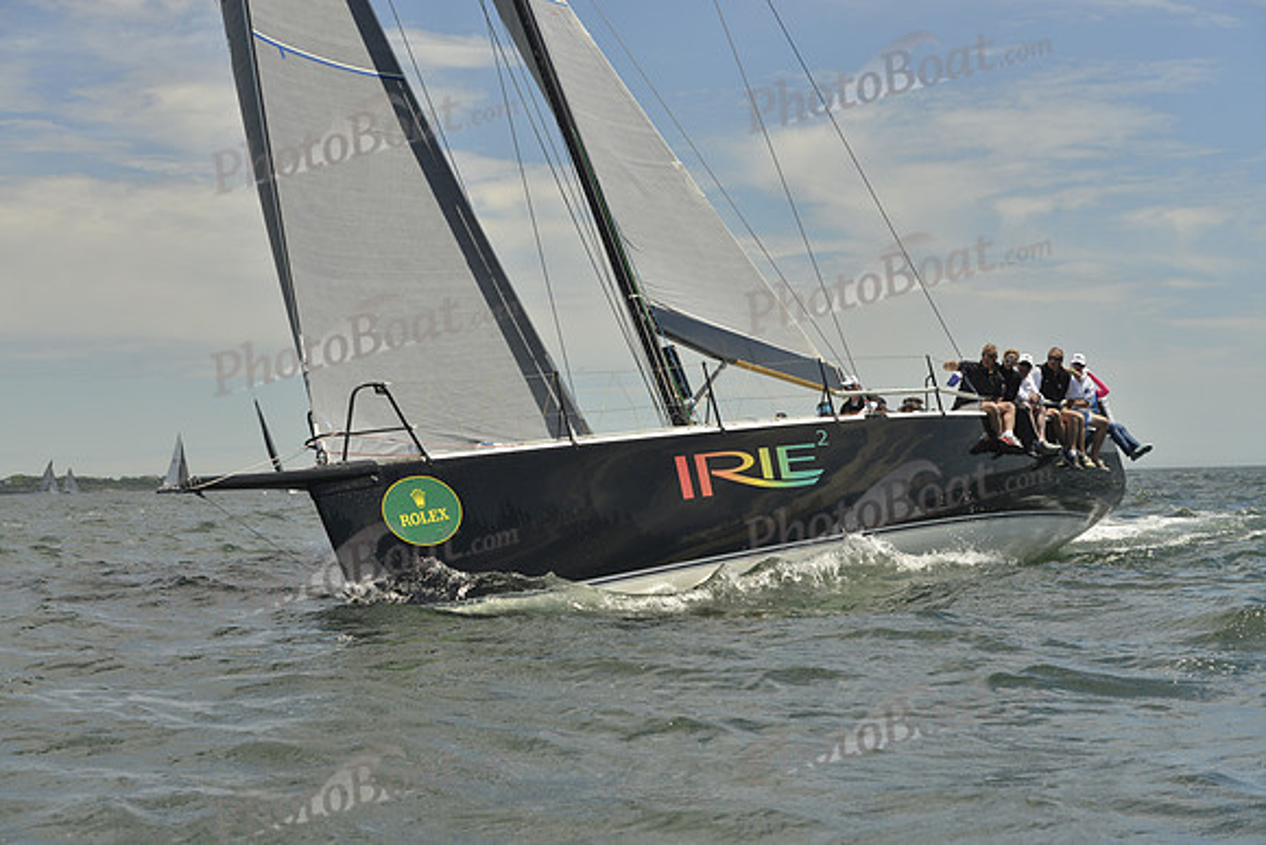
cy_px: 422
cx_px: 633
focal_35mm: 70
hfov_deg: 28.8
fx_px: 2462
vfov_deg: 19.5
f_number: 9
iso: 280
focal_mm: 70
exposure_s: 1/1600
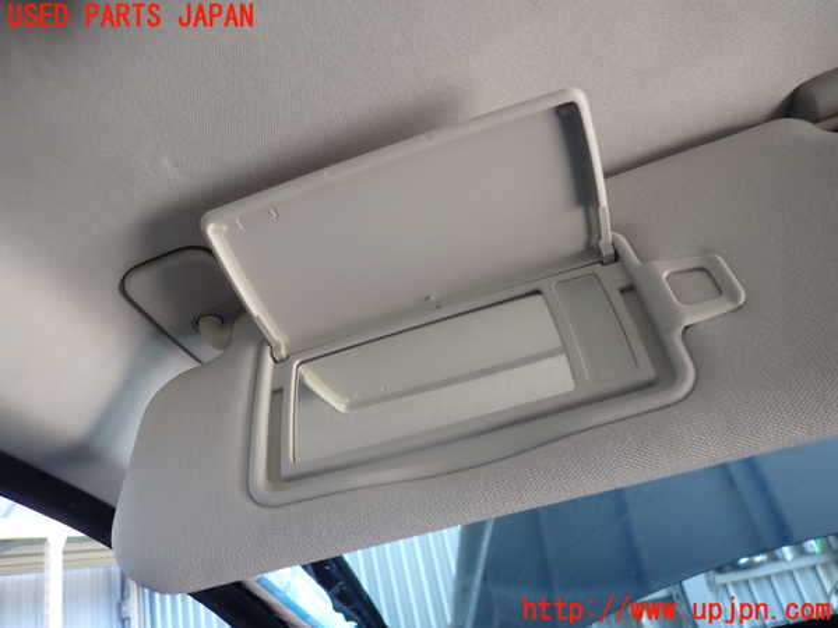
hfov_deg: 69.4
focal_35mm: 25
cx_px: 419
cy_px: 314
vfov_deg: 54.9
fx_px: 605
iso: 200
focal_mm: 4.5
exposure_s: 1/60
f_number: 2
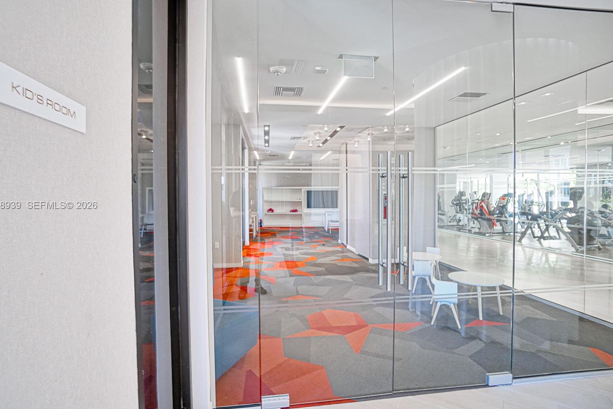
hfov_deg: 96.7
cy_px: 206
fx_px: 272
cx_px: 297
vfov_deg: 73.7
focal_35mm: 16
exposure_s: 1/13
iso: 250
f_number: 4
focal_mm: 10
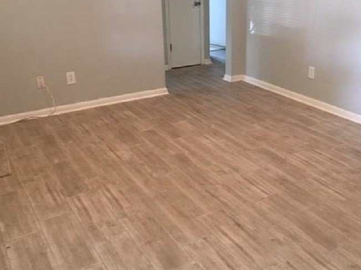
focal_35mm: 40
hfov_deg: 46.6
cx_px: 214
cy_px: 110
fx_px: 417
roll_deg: +0.5
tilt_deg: -19.9
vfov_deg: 35.8
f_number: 2.2
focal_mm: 4.15
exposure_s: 1/30
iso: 100
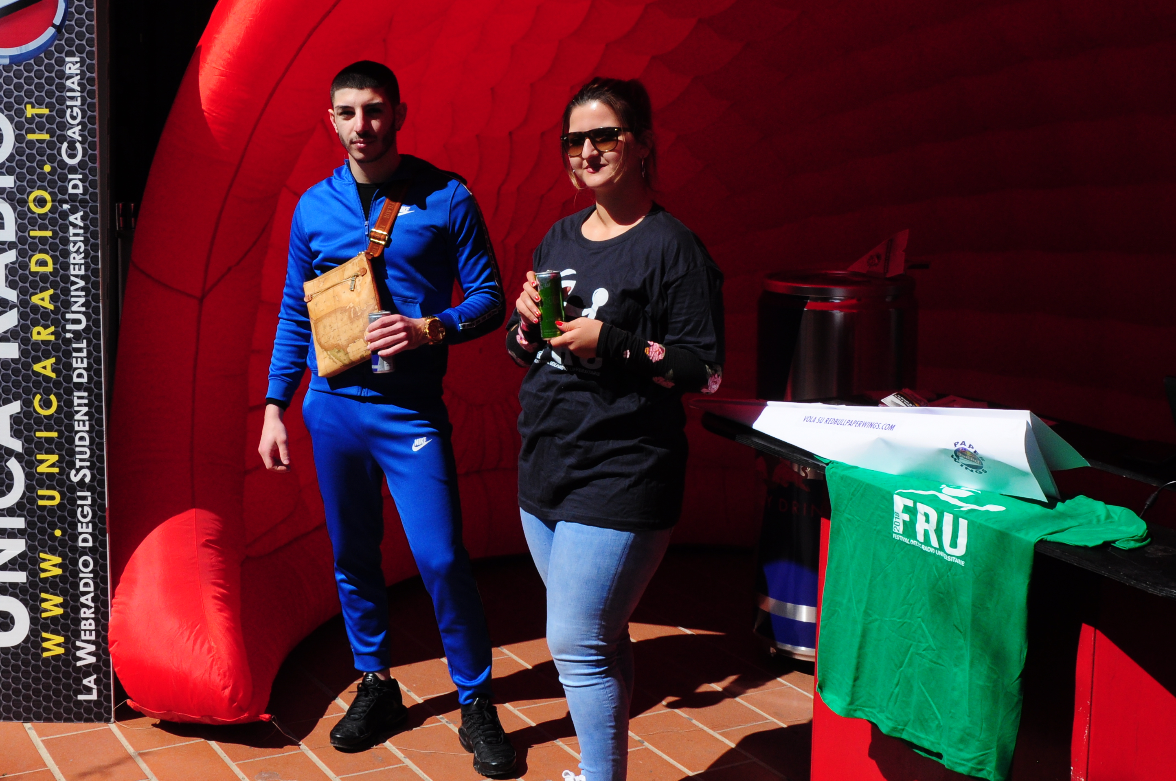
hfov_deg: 40.4
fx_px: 1599
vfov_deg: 27.4
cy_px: 287
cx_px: 542
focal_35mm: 49
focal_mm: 22
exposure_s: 1/640
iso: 500
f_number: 13
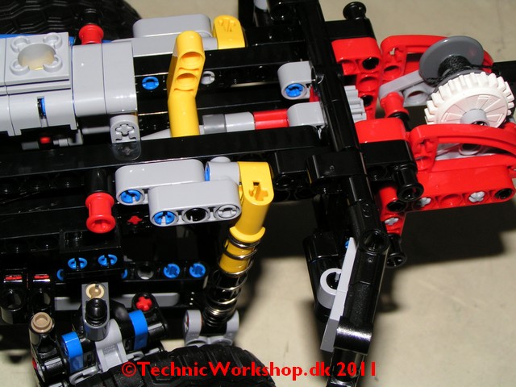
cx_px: 258
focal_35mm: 63
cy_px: 194
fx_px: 939
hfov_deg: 30.7
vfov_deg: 23.3
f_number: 5
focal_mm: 9.7
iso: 100
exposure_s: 1/60
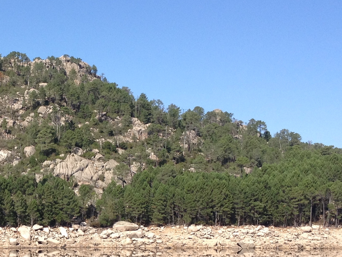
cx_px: 39
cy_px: 222
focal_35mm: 88
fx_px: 870
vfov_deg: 16.6
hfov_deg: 21.8
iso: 64
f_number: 2.4
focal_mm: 4.28
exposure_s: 1/1175
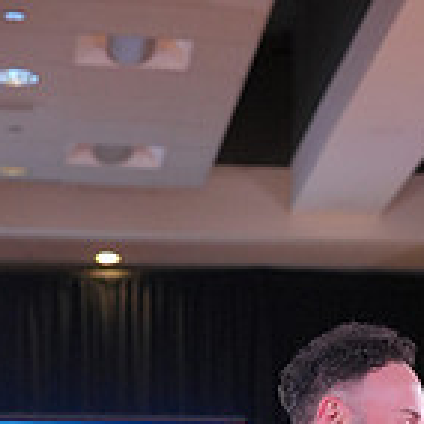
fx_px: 2411
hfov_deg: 9.8
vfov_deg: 9.5
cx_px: 563
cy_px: 794
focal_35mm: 174
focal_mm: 50
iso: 2000
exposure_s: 1/400
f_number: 4
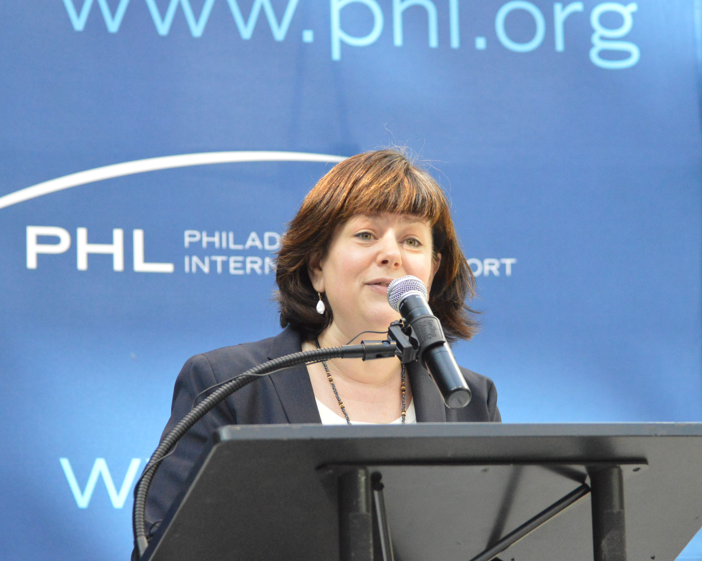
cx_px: 395
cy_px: 281
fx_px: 3710
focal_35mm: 179
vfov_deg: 8.7
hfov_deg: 10.8
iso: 3200
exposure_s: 1/320
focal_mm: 105
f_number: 4
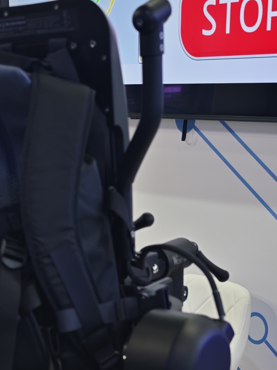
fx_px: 960
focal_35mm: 90
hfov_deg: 15.9
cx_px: -32
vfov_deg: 20.7
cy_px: 407
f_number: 1.63
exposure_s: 1/60
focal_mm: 8.72
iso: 160
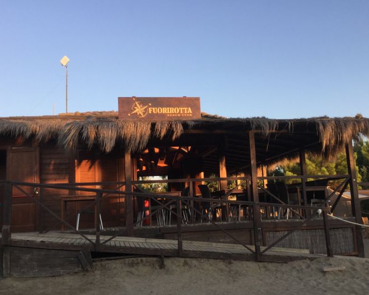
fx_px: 404
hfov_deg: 49.1
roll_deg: +2.8
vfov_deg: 40.1
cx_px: 178
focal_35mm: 37
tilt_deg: +7.7
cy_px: 152
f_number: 2.4
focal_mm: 3.3
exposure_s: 1/251
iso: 25
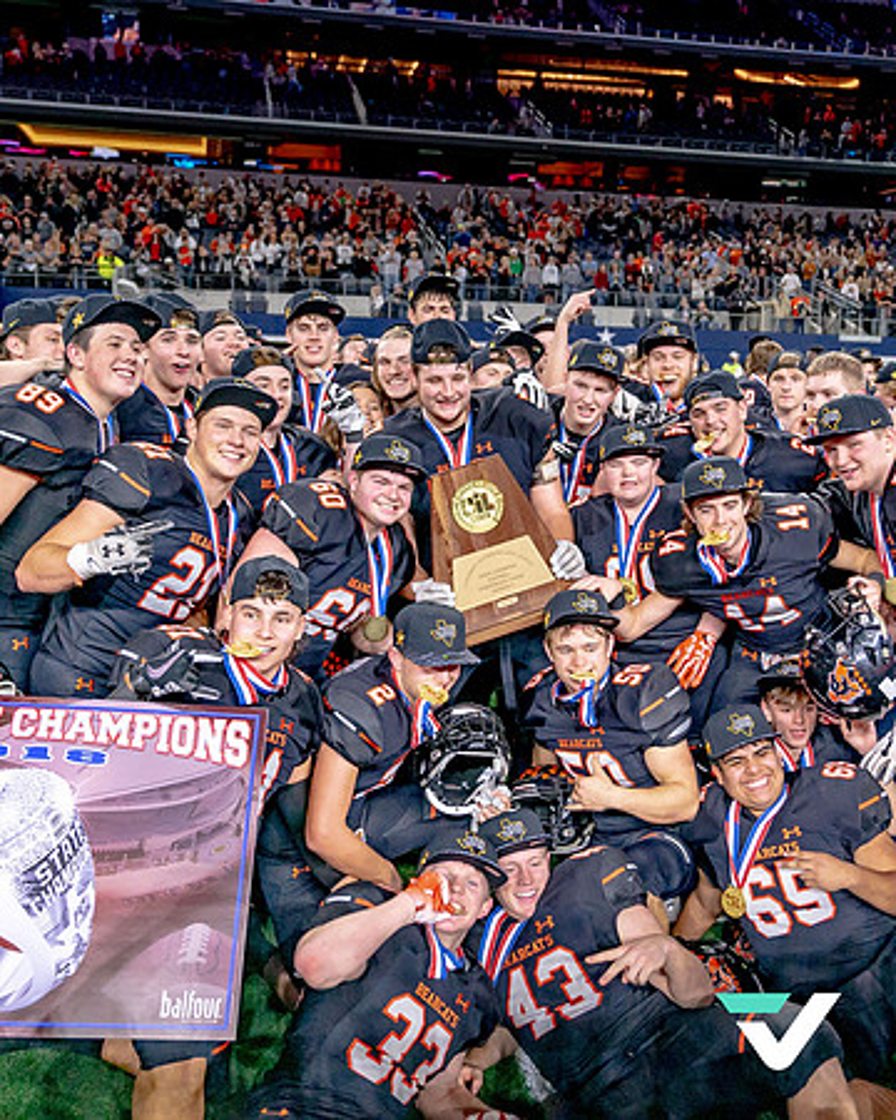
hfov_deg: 41.9
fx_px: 1166
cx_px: 533
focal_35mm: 35
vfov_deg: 51.3
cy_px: 560
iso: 2000
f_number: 2.8
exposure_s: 1/1500
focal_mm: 25
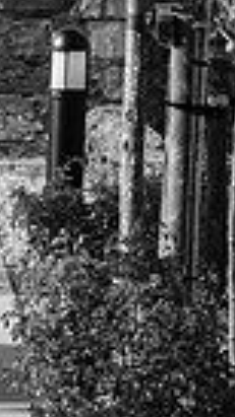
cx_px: -497
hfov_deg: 4.2
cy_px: -42
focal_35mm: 280
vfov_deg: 7.7
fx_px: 3104
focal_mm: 40.1
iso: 250
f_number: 2.8
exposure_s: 1/1000
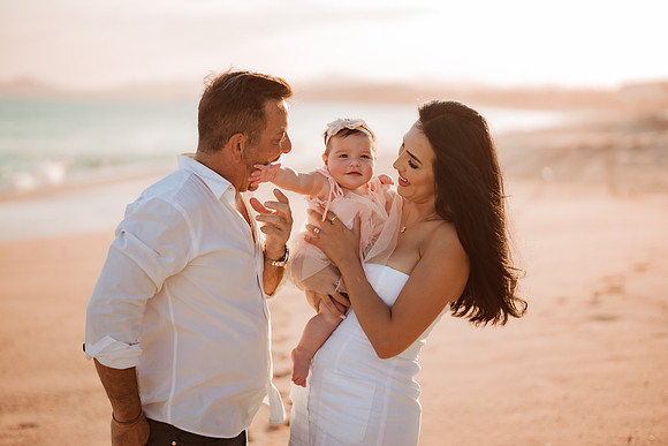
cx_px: 334
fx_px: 1076
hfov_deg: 34.5
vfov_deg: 23.4
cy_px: 223
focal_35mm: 58
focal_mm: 58
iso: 100
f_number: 1.4
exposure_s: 1/4000
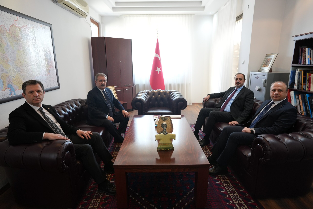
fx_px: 174
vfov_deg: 62.0
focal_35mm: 20
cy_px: 104
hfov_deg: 83.9
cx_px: 156
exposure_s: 1/160
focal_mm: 20
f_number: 3.5
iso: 2000
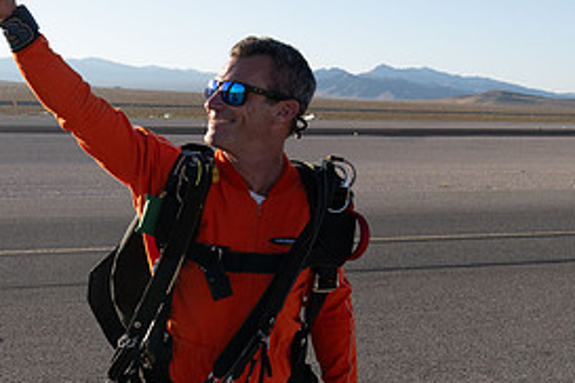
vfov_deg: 26.4
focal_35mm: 51
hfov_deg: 35.1
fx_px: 815
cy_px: 224
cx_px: -6
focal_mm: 24
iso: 800
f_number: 6.3
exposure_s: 1/2000
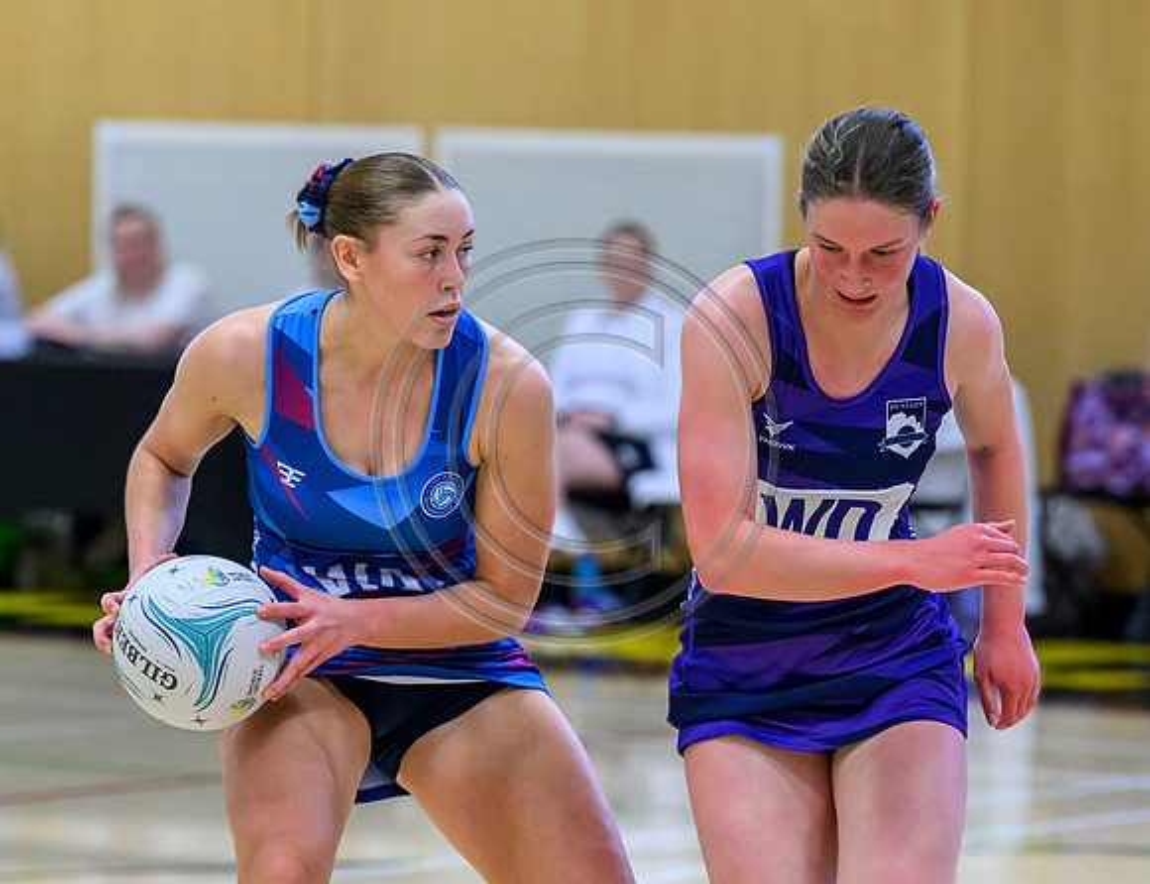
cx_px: 551
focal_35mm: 225
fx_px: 7553
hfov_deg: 8.7
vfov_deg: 6.7
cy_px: 491
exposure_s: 1/1000
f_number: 3.2
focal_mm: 135
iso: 4000
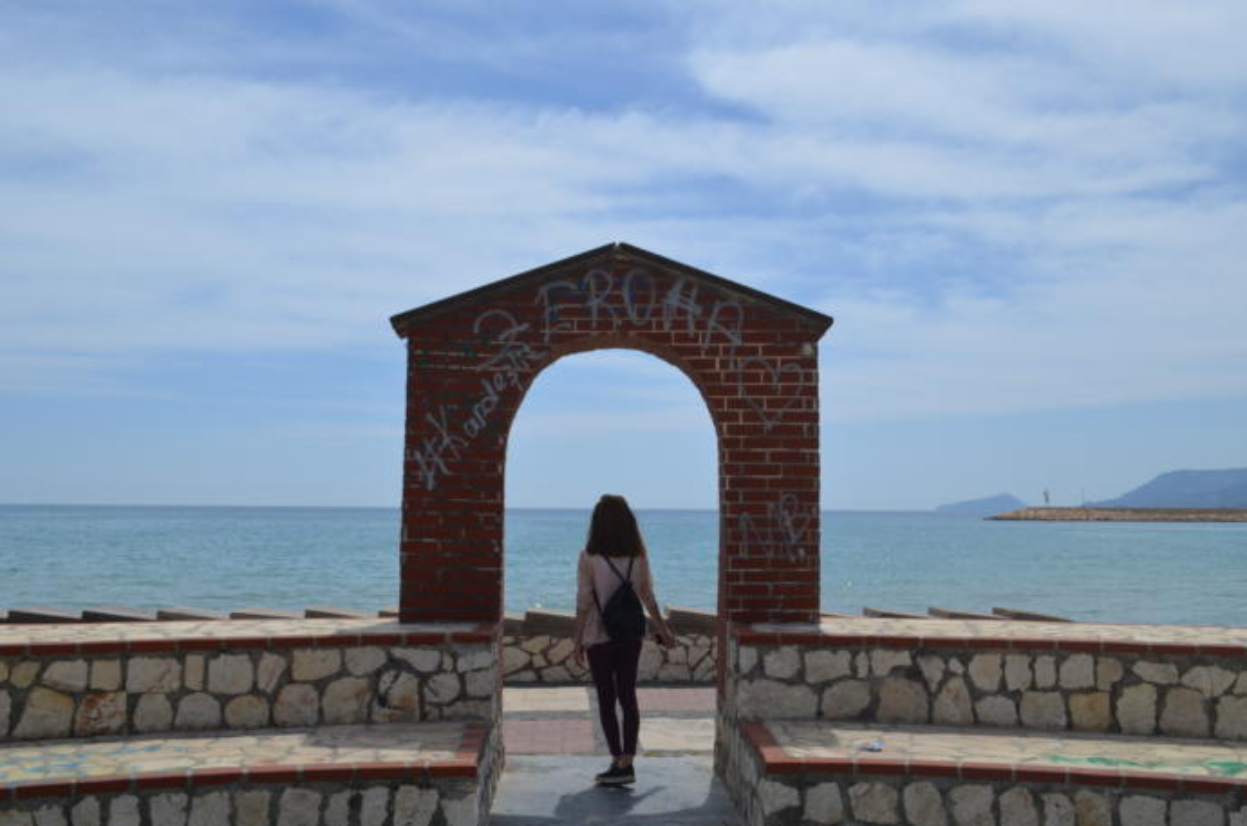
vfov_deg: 36.7
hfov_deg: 53.2
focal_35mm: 36
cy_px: 413
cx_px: 624
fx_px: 1244
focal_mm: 24
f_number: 10
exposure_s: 1/400
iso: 100
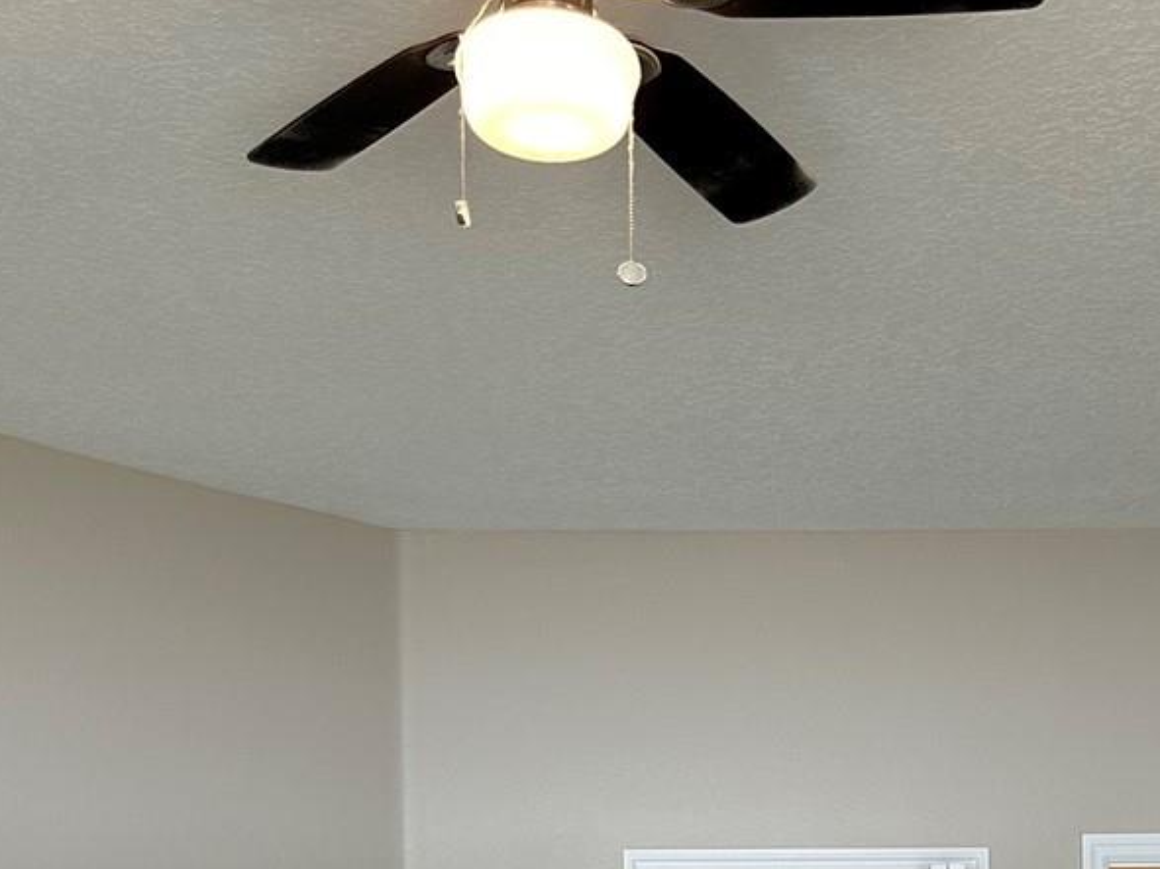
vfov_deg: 20.4
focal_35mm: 65
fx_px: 2178
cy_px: 1171
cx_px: 771
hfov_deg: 29.6
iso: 125
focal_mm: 6.86
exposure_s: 1/120
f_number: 1.78
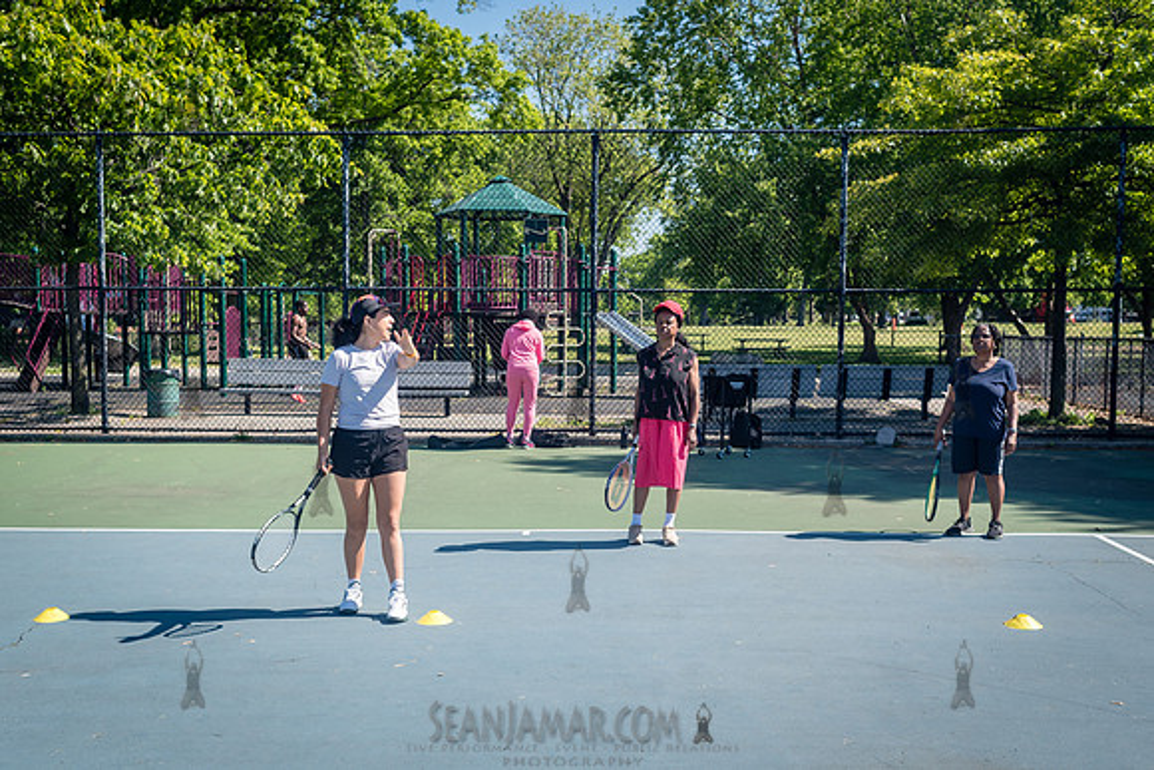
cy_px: 422
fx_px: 1317
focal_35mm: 41
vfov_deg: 32.6
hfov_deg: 47.3
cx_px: 565
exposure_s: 1/1250
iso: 200
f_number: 4.5
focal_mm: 35
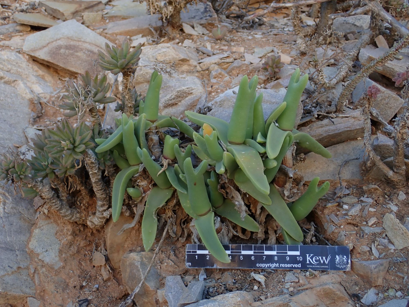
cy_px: 154
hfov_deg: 49.0
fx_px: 449
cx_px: 204
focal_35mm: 38
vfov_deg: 37.7
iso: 100
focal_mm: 6.86
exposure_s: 1/80
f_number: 3.5
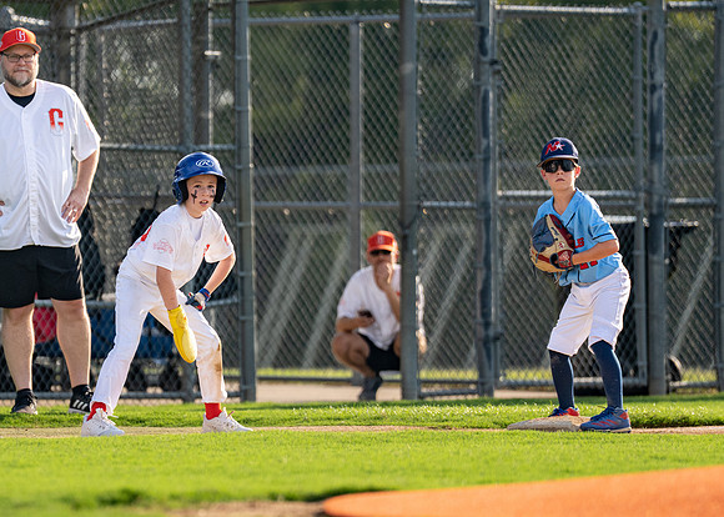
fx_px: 8353
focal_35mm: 406
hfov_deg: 5.0
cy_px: 304
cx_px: 176
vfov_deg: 3.5
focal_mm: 200
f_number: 2.8
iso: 400
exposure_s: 1/4000
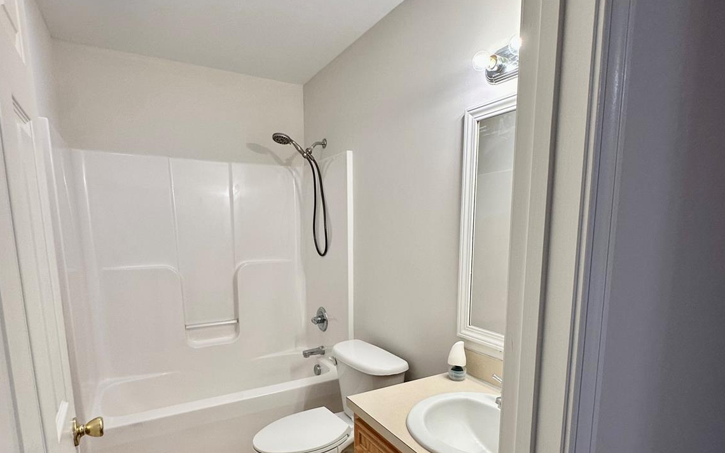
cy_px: 291
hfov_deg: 85.1
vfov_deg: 58.7
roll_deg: +0.1
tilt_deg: -9.3
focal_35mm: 20
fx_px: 395
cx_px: 363
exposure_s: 1/120
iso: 100
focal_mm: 2.22
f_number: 2.2
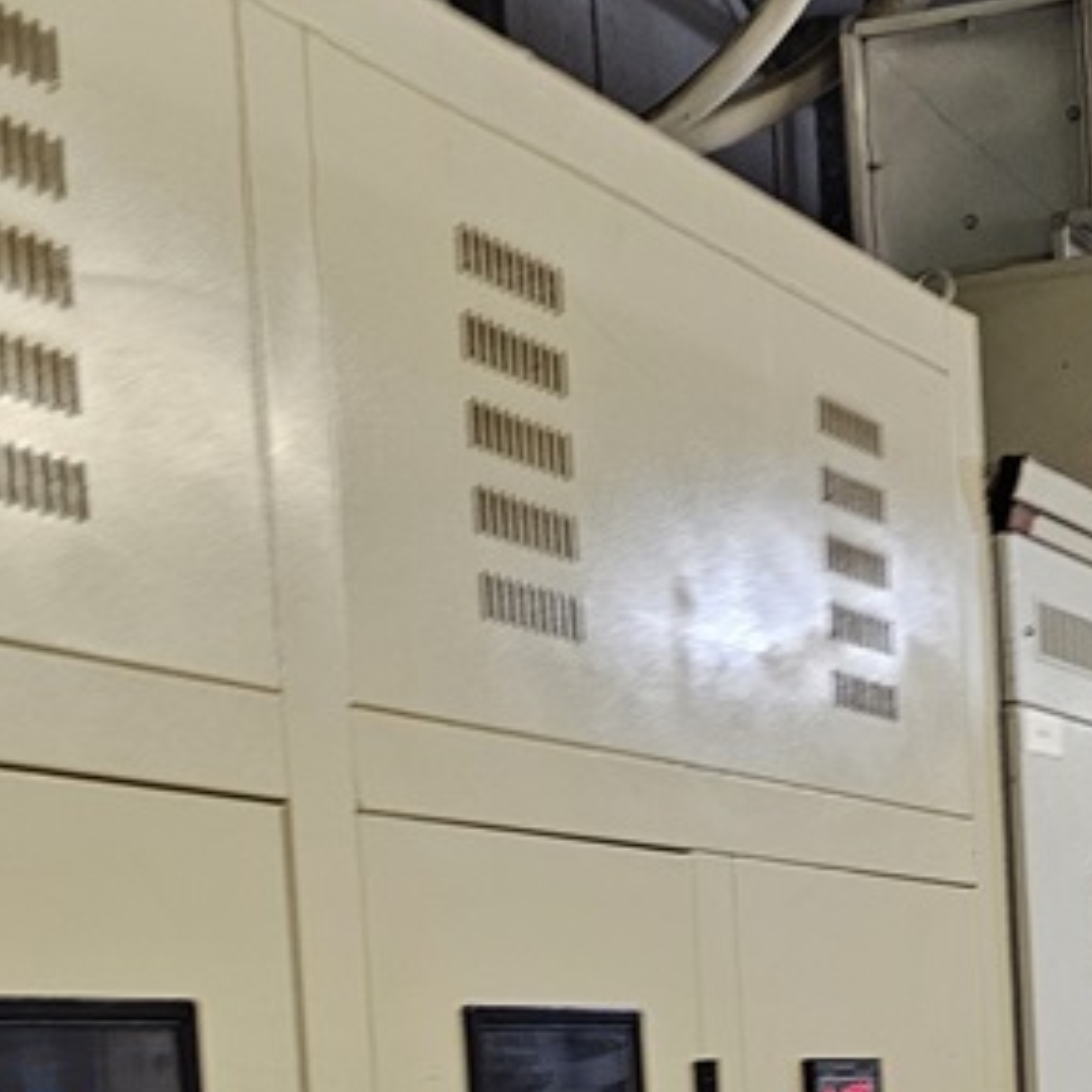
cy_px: 1261
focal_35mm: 77
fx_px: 2748
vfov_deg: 21.1
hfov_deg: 21.2
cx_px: 1248
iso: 250
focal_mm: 6.3
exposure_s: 1/40
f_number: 1.7
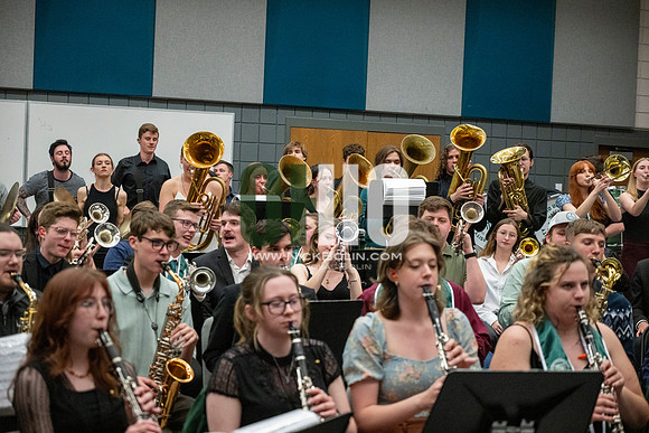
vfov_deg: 19.5
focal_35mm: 70
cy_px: 216
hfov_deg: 28.8
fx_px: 1262
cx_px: 324
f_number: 4
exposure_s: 1/500
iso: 10000
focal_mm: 70
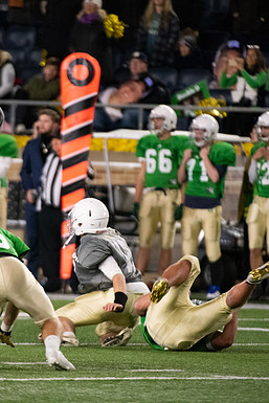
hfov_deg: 2.3
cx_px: 61
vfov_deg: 3.4
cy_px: 202
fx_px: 6752
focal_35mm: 603
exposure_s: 1/500
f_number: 4.5
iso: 5000
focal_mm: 400
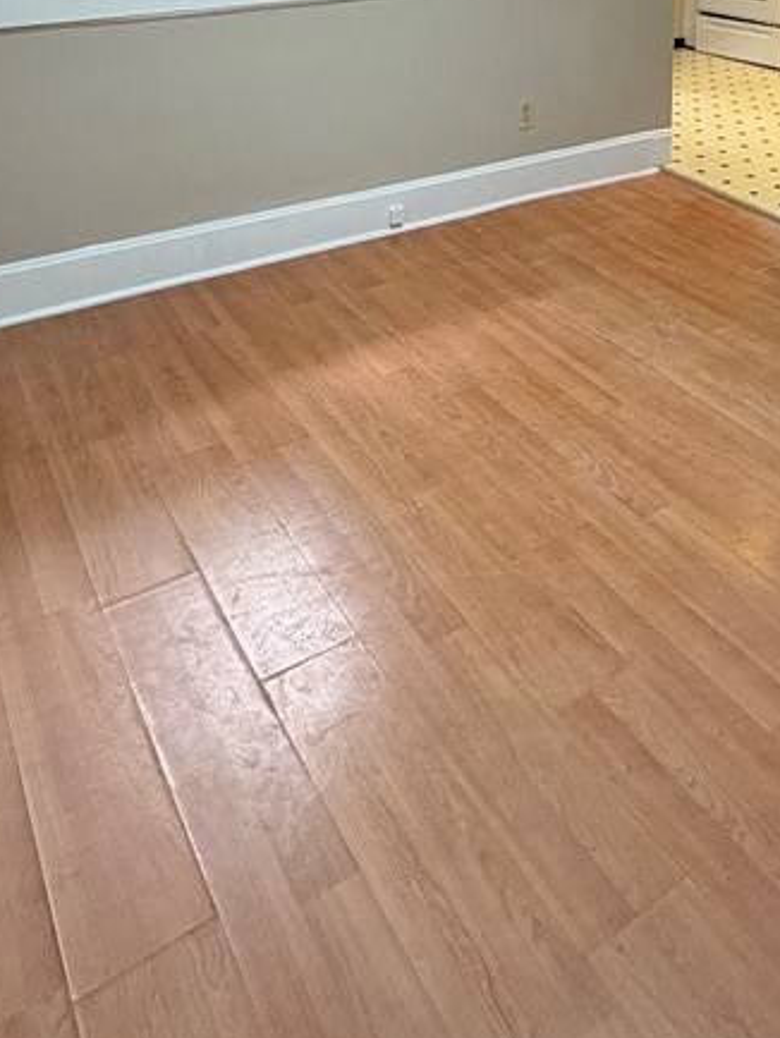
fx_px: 990
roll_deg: +0.5
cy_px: 38
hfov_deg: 42.7
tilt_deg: -10.2
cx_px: 481
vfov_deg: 47.5
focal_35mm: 33
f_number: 2.2
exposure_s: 1/60
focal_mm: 2.22
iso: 250
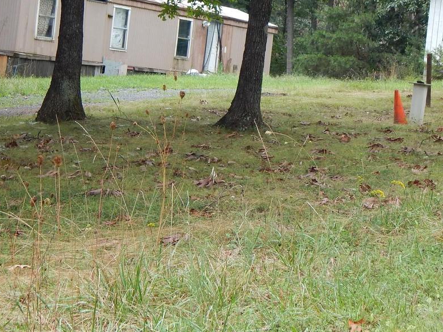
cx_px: 290
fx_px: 1267
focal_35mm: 99
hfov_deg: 19.8
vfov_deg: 14.9
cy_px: 105
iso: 125
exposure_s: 1/250
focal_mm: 9.7
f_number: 3.8
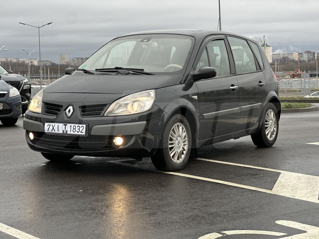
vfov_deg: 19.1
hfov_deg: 25.3
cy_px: 120
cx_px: 160
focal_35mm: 77
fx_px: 710
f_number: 2.8
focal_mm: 9
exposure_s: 1/121
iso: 64
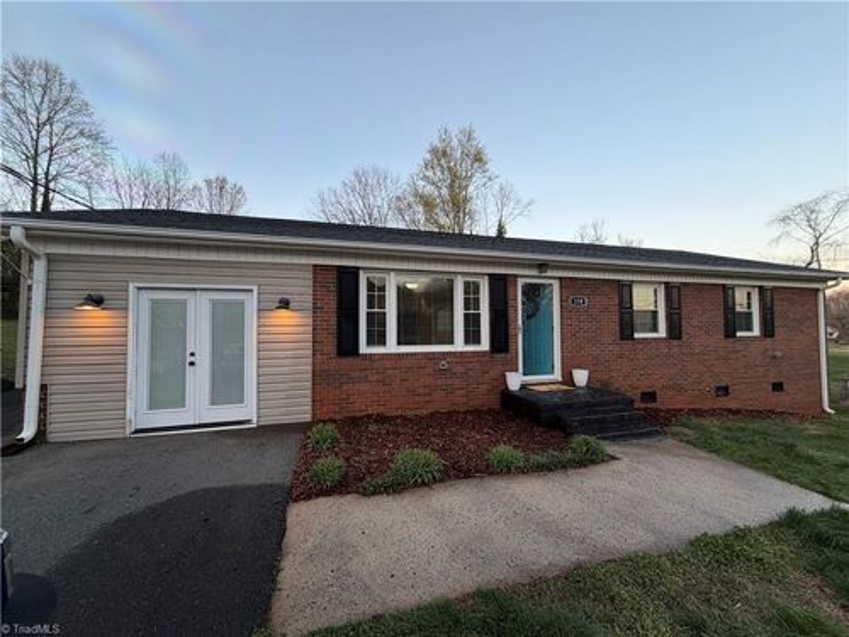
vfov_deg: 85.7
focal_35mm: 14
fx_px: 343
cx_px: 424
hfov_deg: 102.1
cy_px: 318
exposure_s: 1/121
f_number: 2.2
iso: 64
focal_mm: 2.22
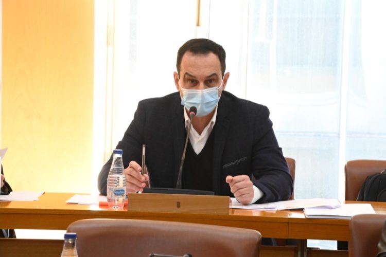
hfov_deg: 10.3
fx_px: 2144
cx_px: 193
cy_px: 128
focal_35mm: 200
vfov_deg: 6.9
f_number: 18
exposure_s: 1/160
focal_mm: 200
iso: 16000
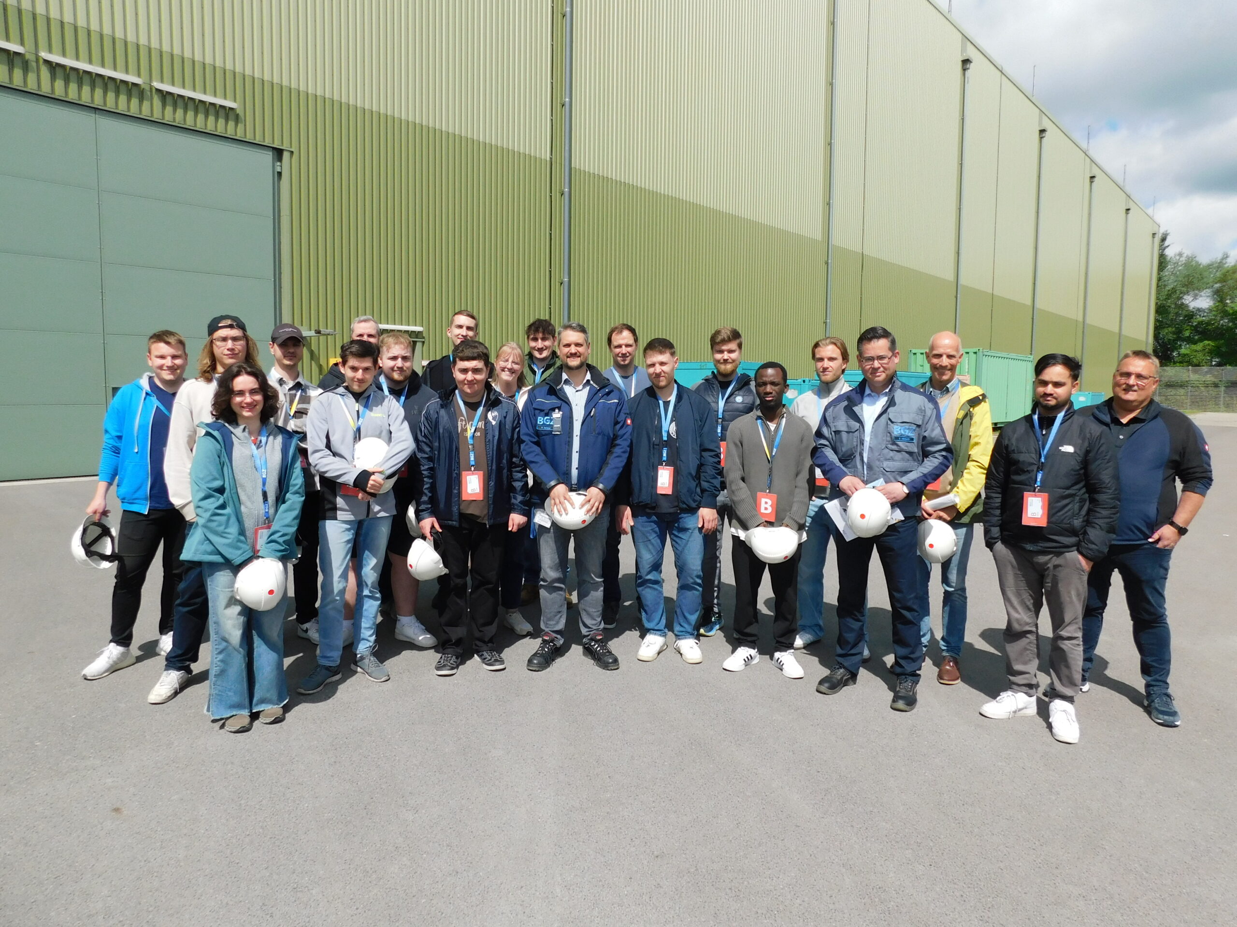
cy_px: 464
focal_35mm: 23
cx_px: 618
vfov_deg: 58.9
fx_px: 822
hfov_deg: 73.9
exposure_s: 1/500
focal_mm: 4
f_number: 6
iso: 125
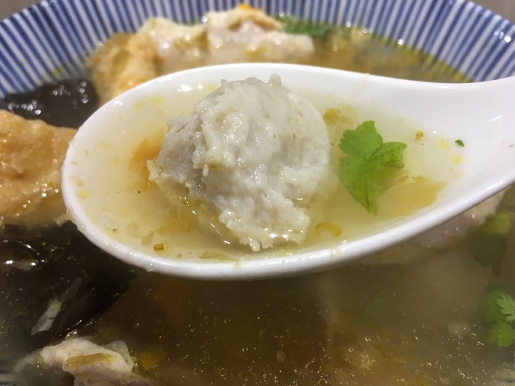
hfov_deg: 61.7
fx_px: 431
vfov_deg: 48.2
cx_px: 258
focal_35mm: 29
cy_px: 193
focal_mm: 4.15
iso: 50
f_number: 2.2
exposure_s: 1/30
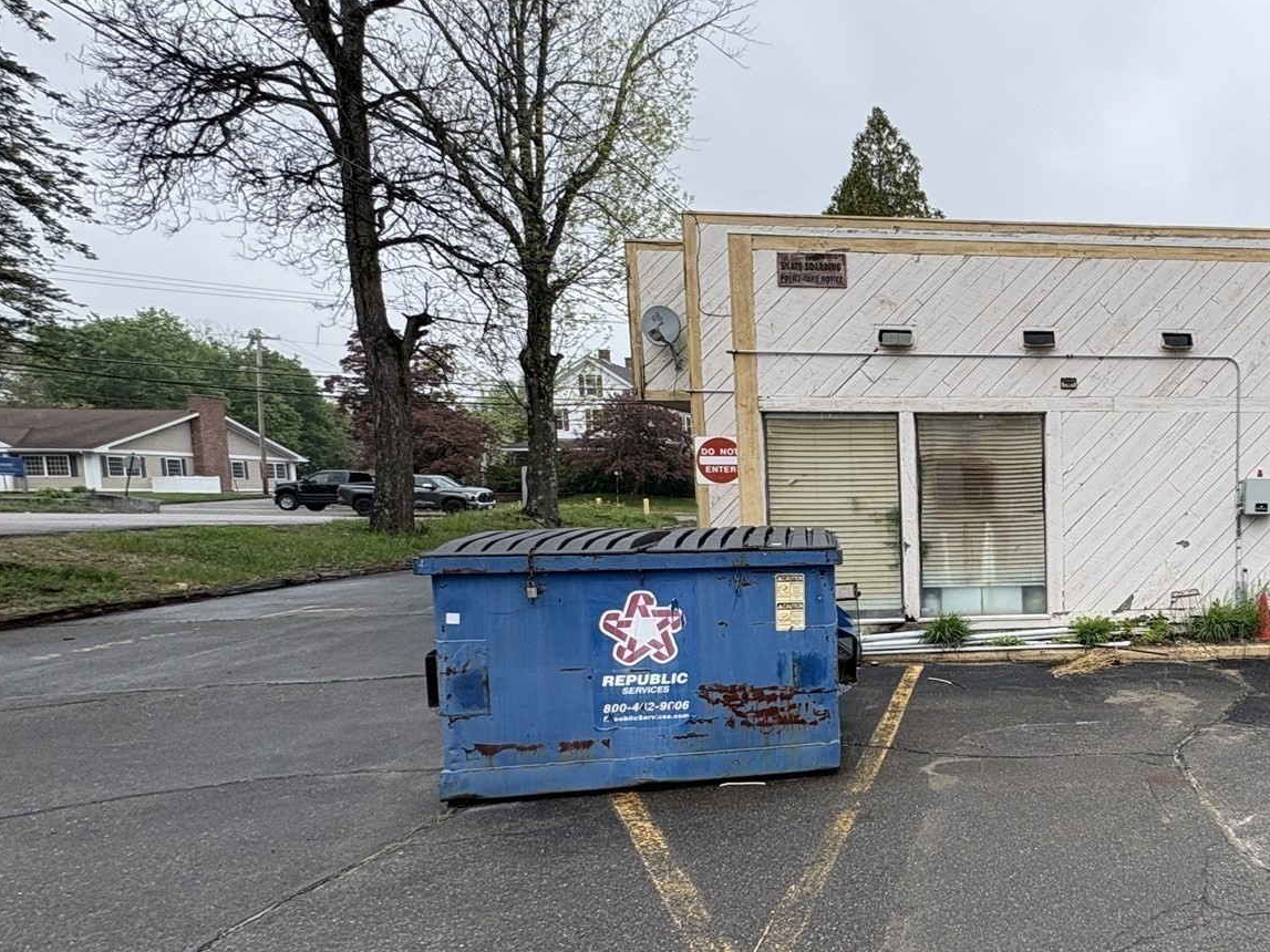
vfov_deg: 54.5
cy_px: 571
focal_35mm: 25
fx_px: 917
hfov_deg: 59.9
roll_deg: +0.9
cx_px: 1122
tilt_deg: -5.3
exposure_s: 1/620
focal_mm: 2.22
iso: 40
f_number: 2.2
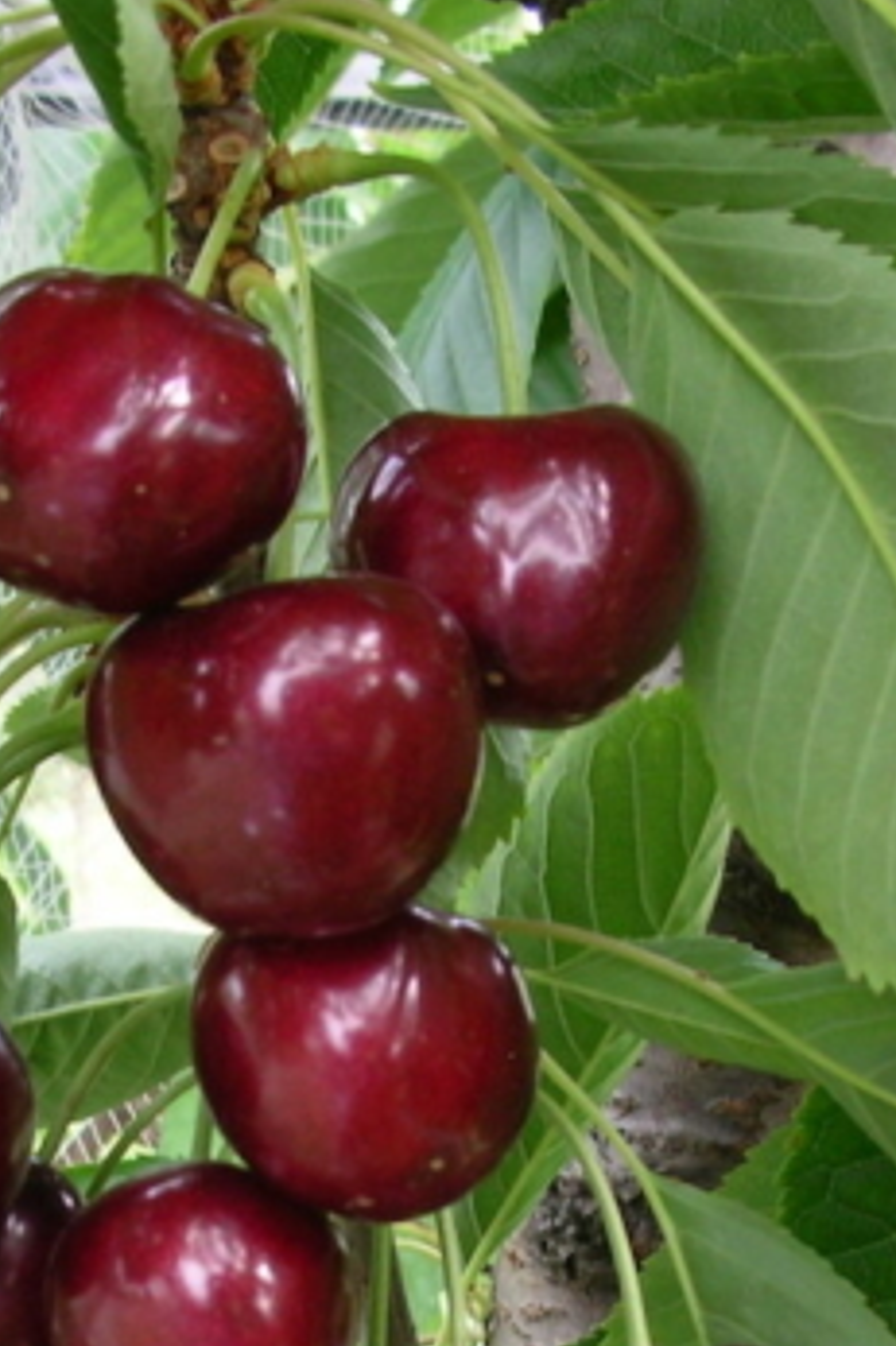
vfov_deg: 23.2
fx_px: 3139
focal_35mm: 84
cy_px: 1342
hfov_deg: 16.2
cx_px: 353
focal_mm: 5.8
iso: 50
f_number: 3
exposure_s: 1/42
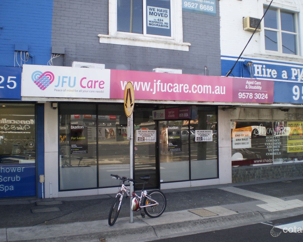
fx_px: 341
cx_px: 162
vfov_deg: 39.2
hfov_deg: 47.9
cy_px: 121
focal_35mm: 38
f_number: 3.1
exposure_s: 1/320
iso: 64
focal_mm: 6.3
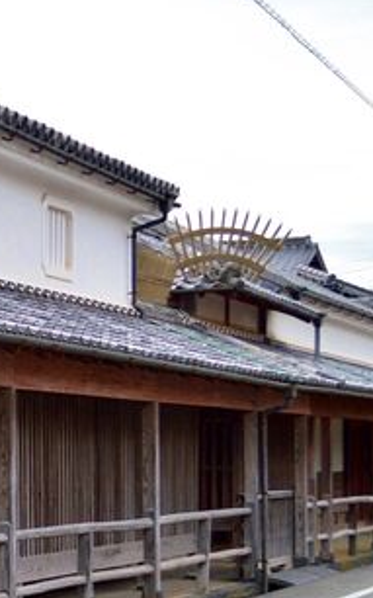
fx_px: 1775
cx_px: -304
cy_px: 428
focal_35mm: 109
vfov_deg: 19.0
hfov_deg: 11.2
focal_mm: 26
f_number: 5
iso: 100
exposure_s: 1/200
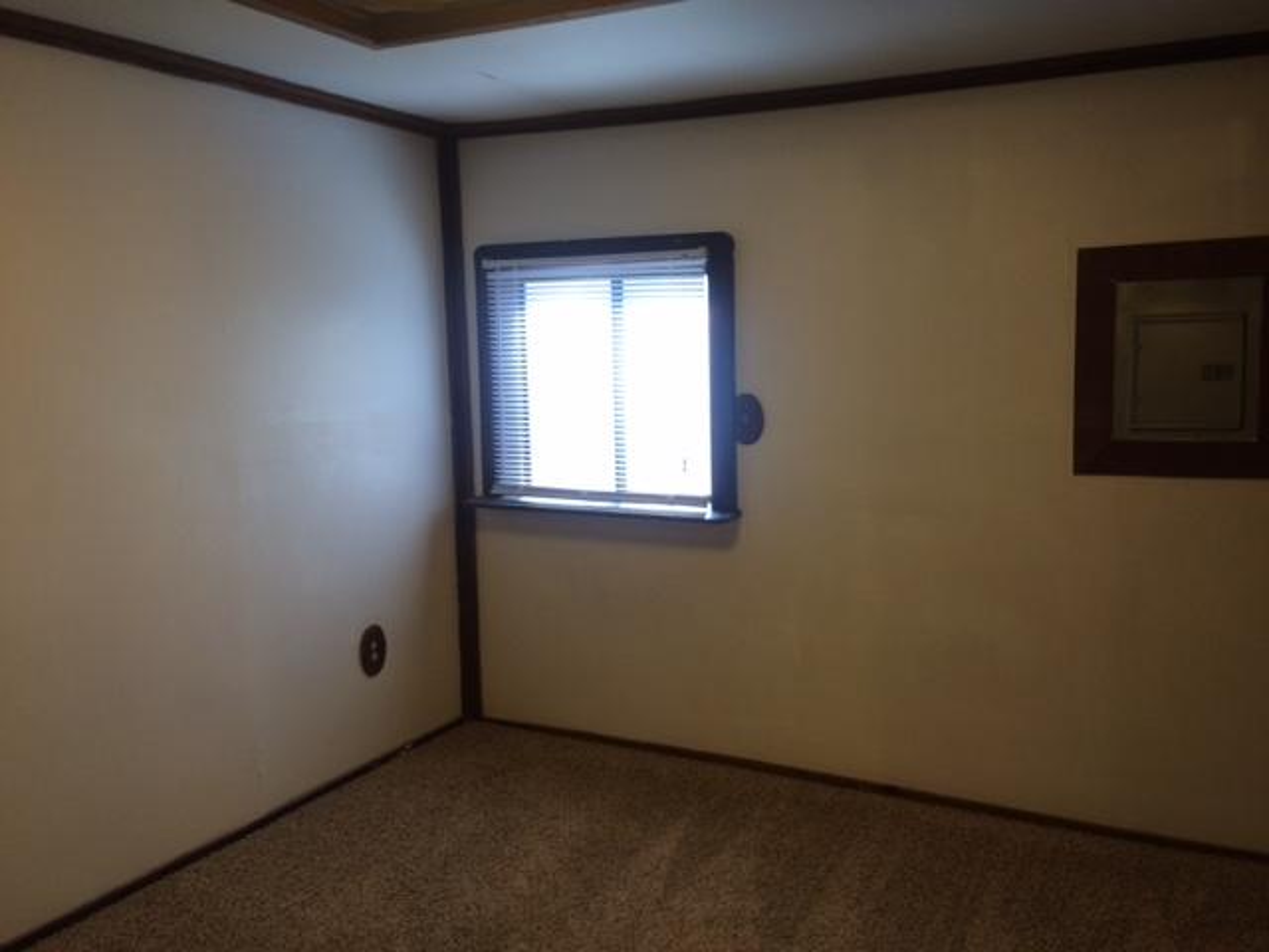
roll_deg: +0.5
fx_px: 1063
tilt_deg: -7.1
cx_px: 634
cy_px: 476
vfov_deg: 48.2
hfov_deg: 61.7
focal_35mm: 29
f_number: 2.2
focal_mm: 4.15
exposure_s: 1/30
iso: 64
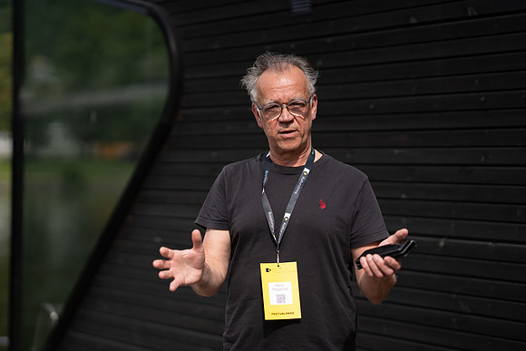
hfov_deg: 23.9
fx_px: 1242
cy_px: 176
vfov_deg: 16.1
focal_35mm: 85
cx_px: 263
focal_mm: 85
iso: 64
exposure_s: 1/4000
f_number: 1.8
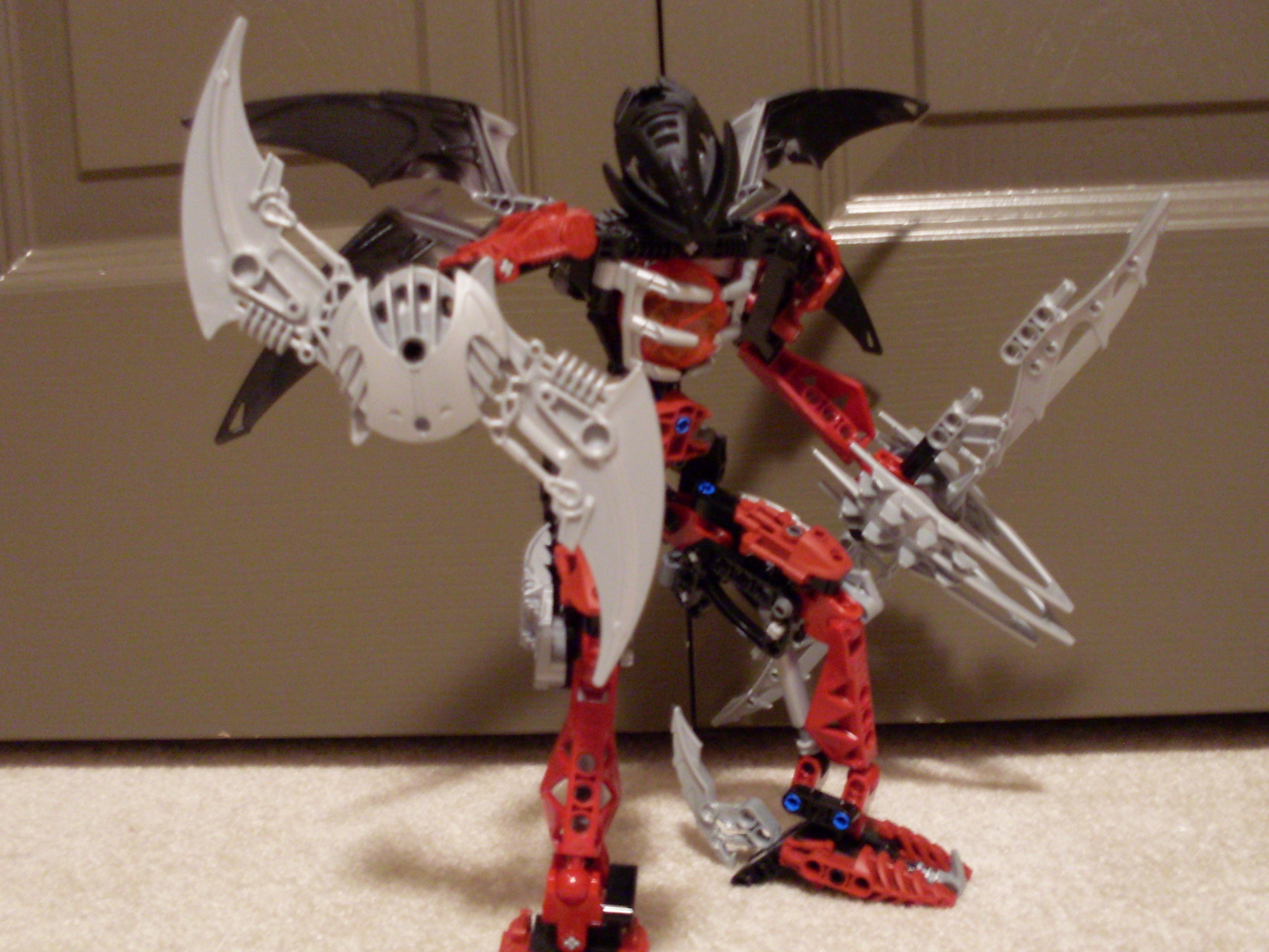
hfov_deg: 42.9
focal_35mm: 44
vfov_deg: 32.9
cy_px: 512
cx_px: 641
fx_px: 1613
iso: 200
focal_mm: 6.3
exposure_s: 1/4
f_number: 2.8
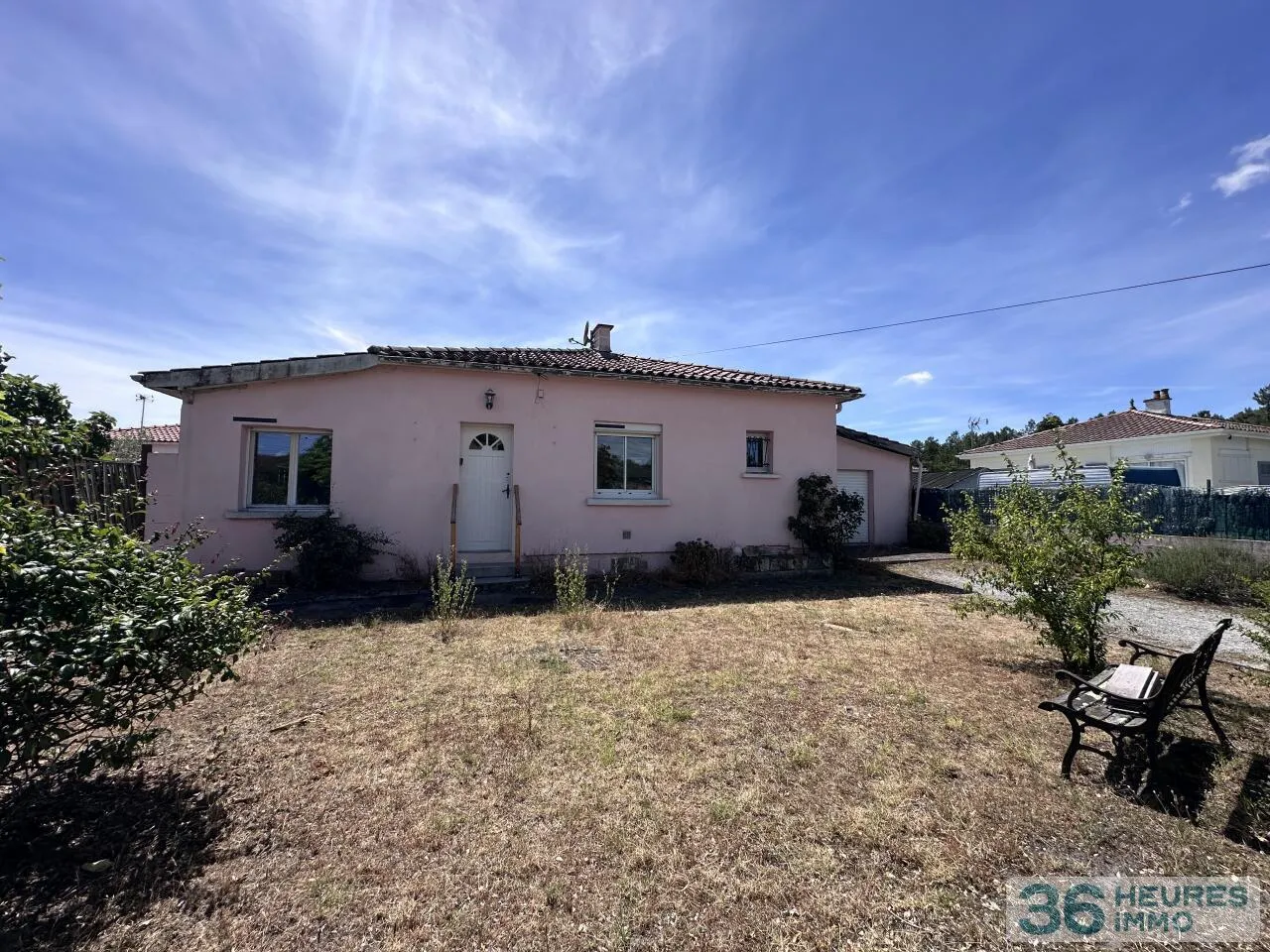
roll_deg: -0.3
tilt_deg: +3.0
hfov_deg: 102.1
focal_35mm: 14
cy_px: 476
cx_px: 635
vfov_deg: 85.7
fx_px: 514
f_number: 2.2
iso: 50
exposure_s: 1/2174
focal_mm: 2.22
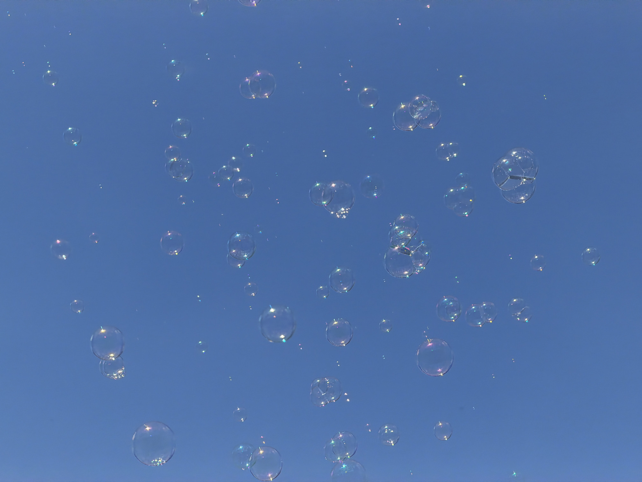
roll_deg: +2.7
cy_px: 241
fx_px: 1855
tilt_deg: +33.2
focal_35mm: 100
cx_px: 321
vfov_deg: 14.8
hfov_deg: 19.6
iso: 80
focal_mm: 16.89
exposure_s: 1/2410
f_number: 2.8
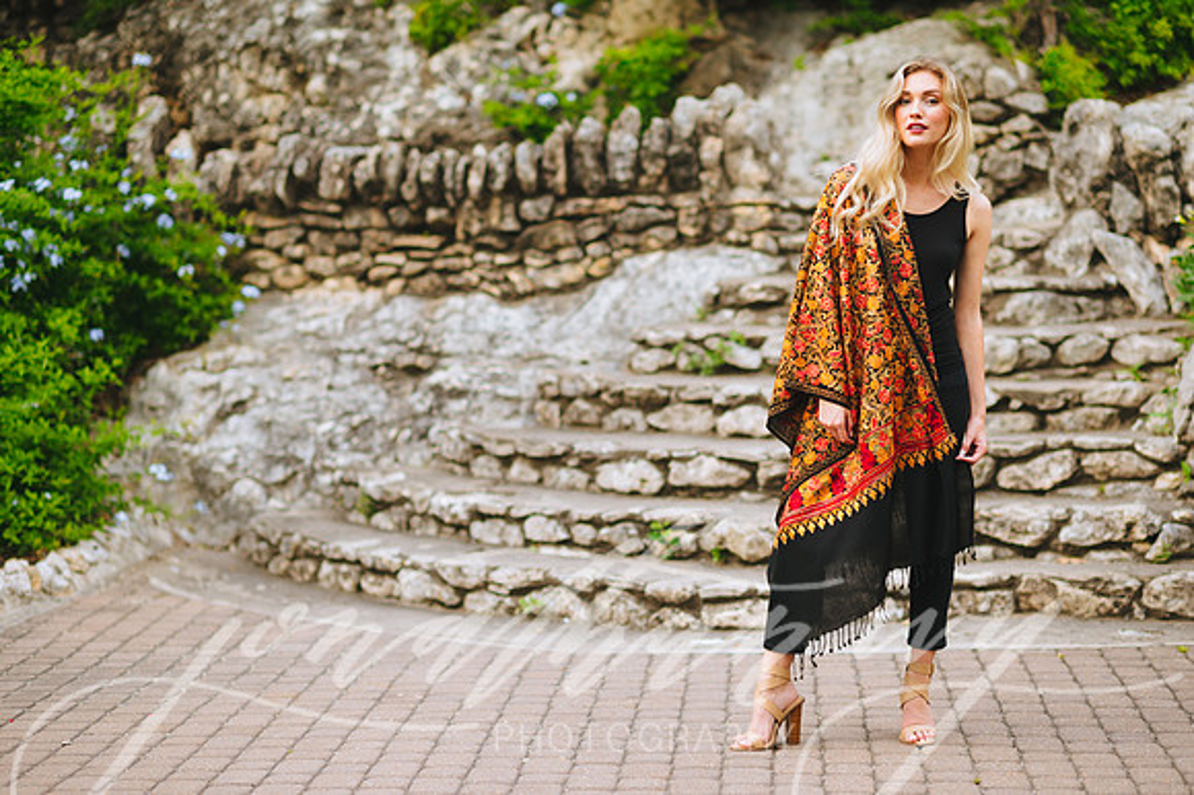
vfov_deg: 16.1
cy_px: 398
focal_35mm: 85
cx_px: 597
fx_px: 2817
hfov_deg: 23.9
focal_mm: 85
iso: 50
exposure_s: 1/125
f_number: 2
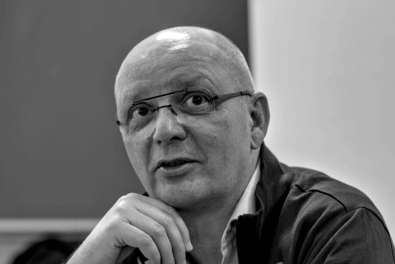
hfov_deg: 19.4
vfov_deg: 13.1
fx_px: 1152
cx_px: 198
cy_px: 132
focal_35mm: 105
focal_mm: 70
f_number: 2.8
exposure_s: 1/40
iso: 320
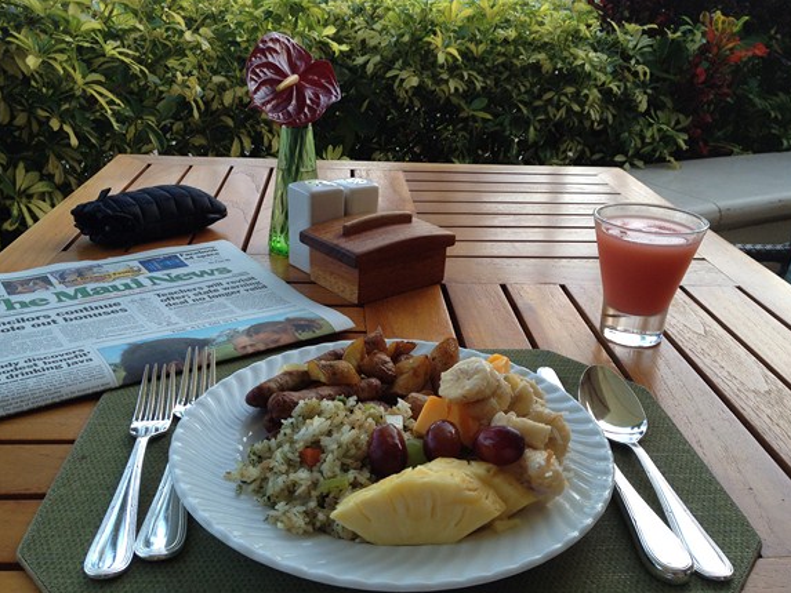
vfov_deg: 39.7
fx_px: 823
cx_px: 396
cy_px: 303
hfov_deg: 51.3
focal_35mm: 36
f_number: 2.4
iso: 64
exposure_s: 1/120
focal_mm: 4.28
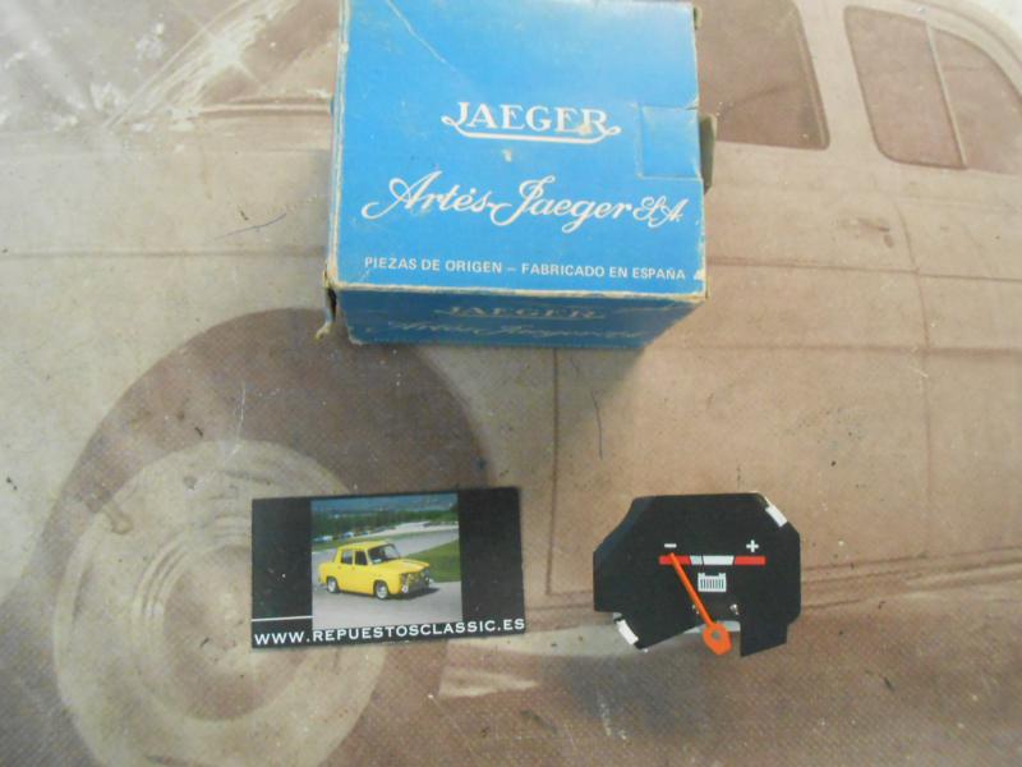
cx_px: 511
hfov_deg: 67.3
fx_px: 768
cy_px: 384
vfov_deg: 53.1
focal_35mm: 26
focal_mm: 4.6
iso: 800
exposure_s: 1/15
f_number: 3.5
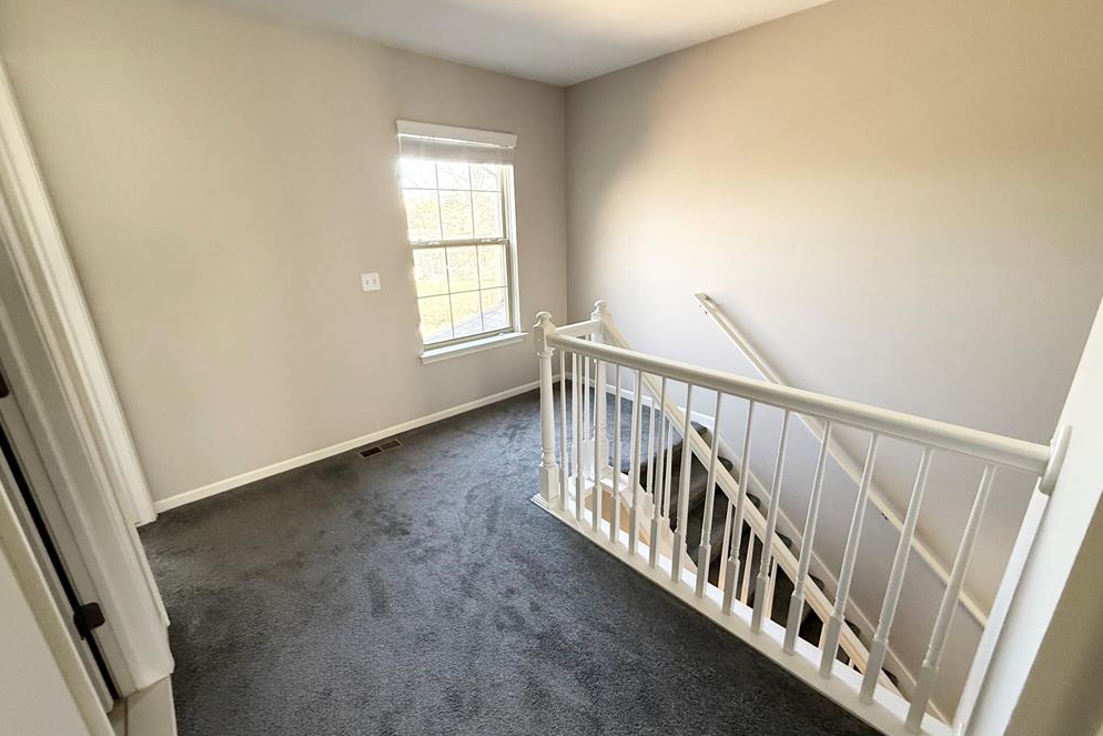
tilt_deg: -17.0
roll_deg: +1.2
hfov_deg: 100.4
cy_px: 367
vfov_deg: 77.3
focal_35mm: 15
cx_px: 557
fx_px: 460
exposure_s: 1/99
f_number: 2.2
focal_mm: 2.22
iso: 320
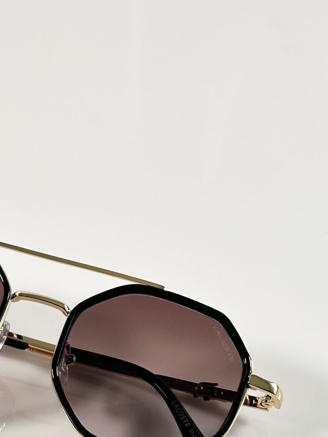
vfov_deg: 18.2
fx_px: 1352
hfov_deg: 13.7
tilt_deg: -48.9
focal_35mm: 107
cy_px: 366
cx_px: 32
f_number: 1.78
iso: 80
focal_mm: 6.86
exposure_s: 1/100
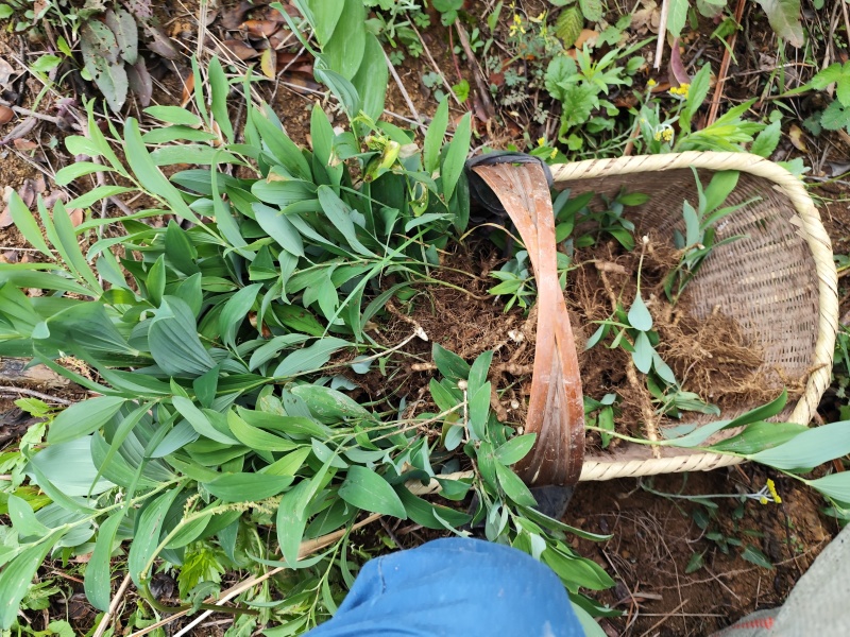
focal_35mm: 23
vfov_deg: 58.9
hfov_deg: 73.9
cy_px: 318
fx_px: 565
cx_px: 425
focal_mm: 6.14
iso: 80
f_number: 1.65
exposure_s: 1/100
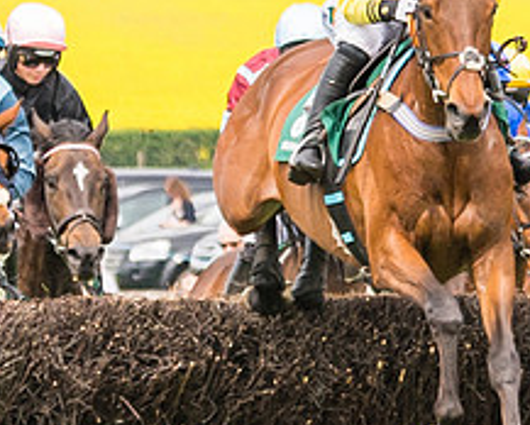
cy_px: 145
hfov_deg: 2.1
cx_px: 424
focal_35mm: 903
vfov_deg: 1.7
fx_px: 14177
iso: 400
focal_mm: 110
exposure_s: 1/2000
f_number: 4
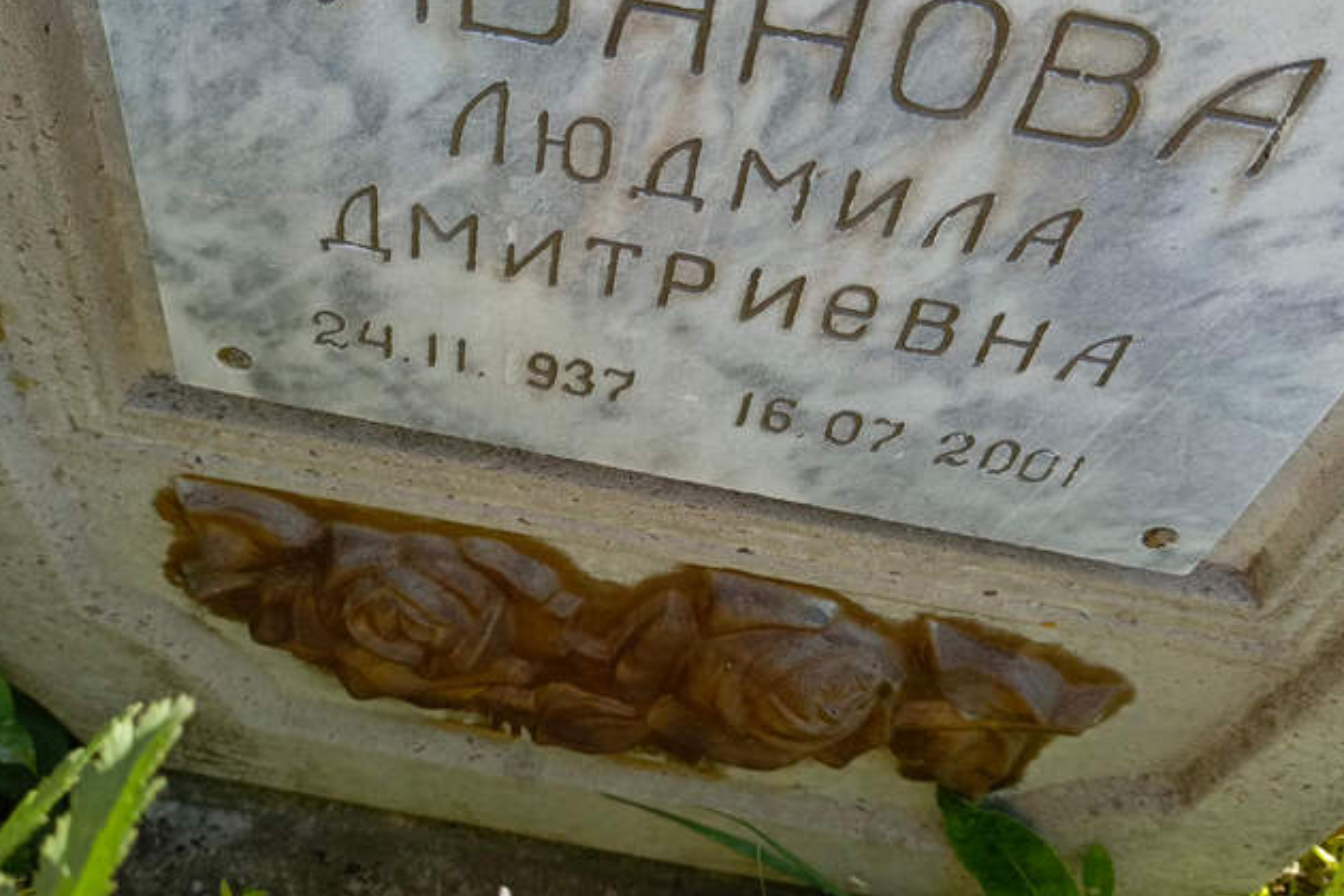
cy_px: 393
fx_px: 1232
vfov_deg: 39.9
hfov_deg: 57.1
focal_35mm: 33
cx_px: 617
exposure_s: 1/179
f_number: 1.69
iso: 108
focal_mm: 4.76
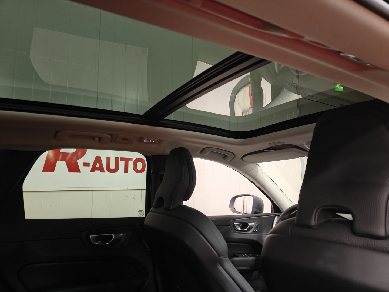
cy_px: 146
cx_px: 194
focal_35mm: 24
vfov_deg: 56.8
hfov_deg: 71.6
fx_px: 270
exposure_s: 1/33
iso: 160
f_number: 1.8
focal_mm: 5.59
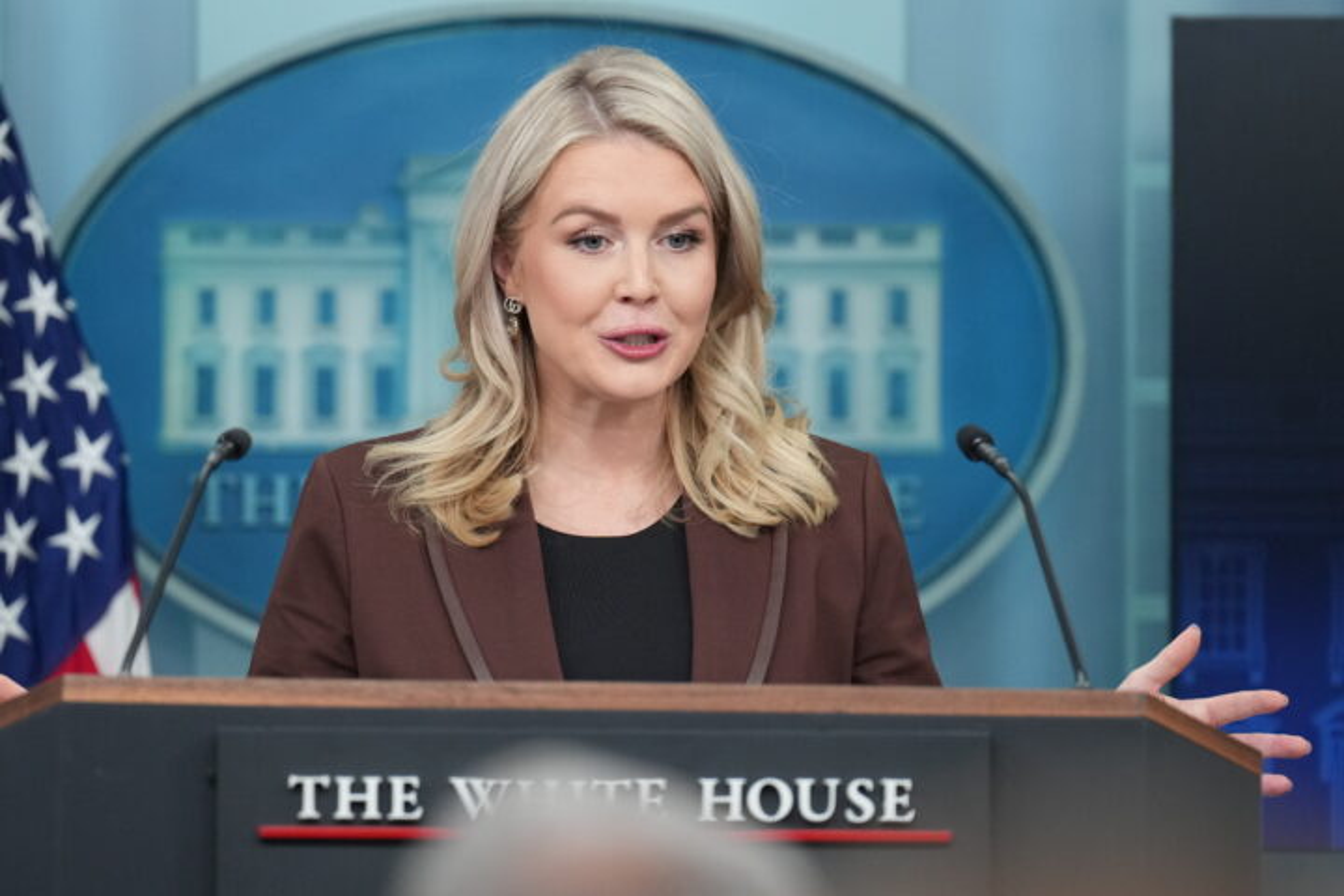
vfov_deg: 4.6
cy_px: 448
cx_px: 672
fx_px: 11199
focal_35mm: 300
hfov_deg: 6.9
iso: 2500
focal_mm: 200
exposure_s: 1/640
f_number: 3.2
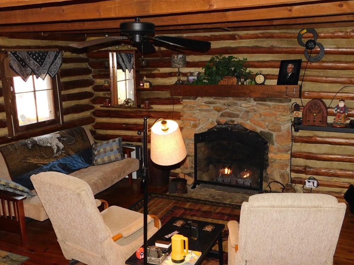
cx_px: 181
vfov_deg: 38.7
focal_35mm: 37
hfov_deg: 50.1
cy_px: 134
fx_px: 378
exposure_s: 1/30
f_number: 3.5
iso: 400
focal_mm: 6.3
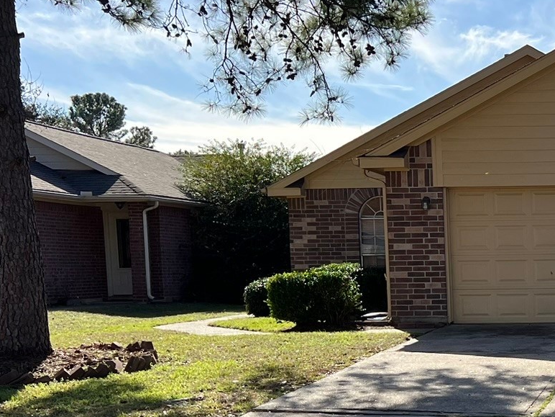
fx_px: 1106
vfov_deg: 20.9
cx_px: 608
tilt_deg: -5.4
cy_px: 367
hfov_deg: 26.0
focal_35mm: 69
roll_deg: +0.7
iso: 50
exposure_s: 1/2571
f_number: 1.5
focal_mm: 5.7
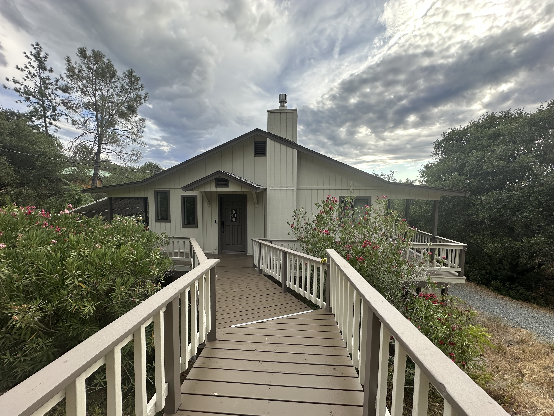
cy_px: 208
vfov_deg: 85.7
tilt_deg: -4.8
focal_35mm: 14
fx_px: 224
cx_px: 277
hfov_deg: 102.1
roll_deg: -0.2
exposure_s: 1/344
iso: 40
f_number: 2.2
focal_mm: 2.22
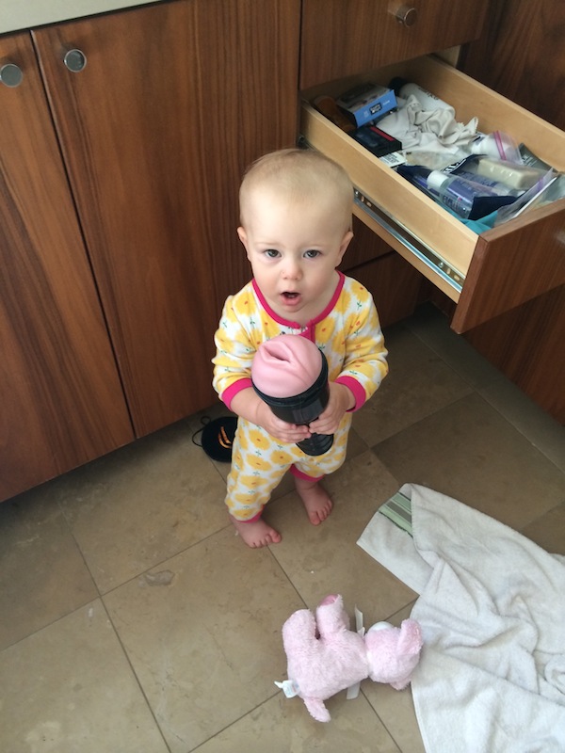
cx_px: 282
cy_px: 376
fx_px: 653
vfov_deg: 60.0
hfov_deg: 46.8
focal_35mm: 30
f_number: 2.2
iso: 100
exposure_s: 1/30
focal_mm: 4.12
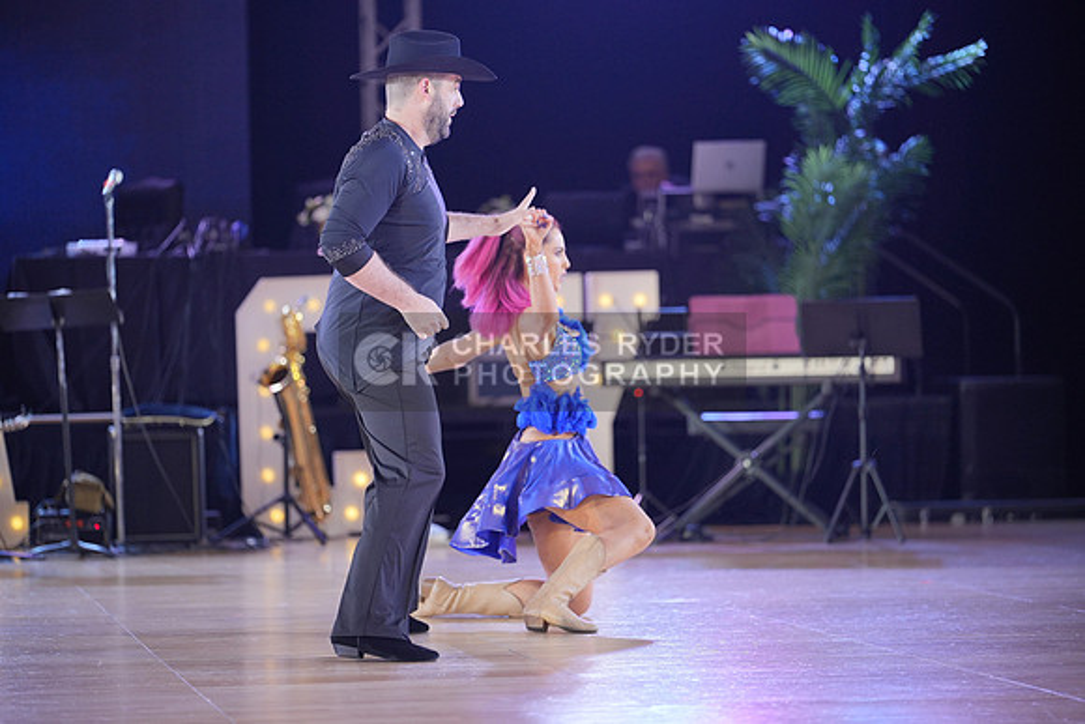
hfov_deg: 15.2
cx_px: 542
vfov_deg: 10.2
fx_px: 4070
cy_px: 362
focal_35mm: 135
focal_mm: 135
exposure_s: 1/500
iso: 1000
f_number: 2
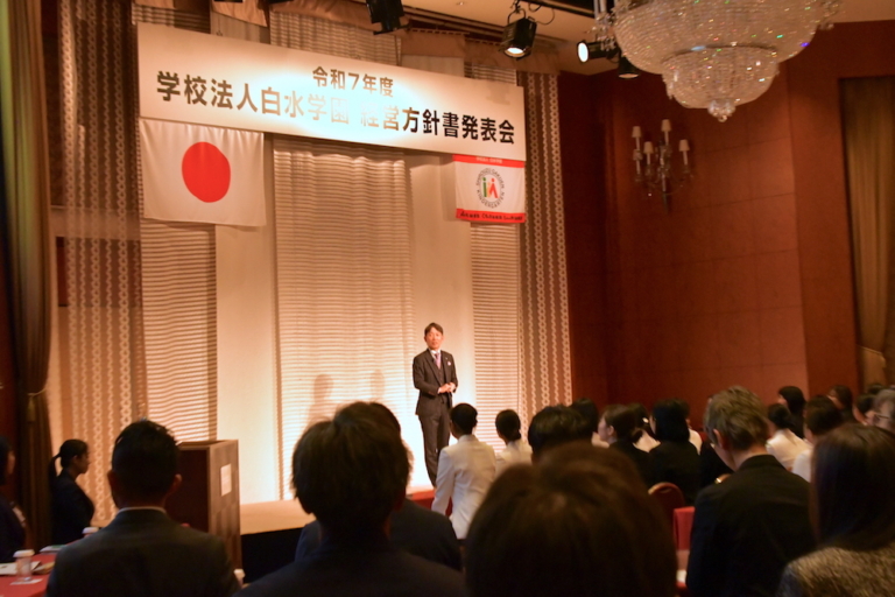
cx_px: 448
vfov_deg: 23.8
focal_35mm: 57
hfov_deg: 35.1
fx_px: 1417
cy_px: 298
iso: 4000
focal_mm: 38
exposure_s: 1/125
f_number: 5.6
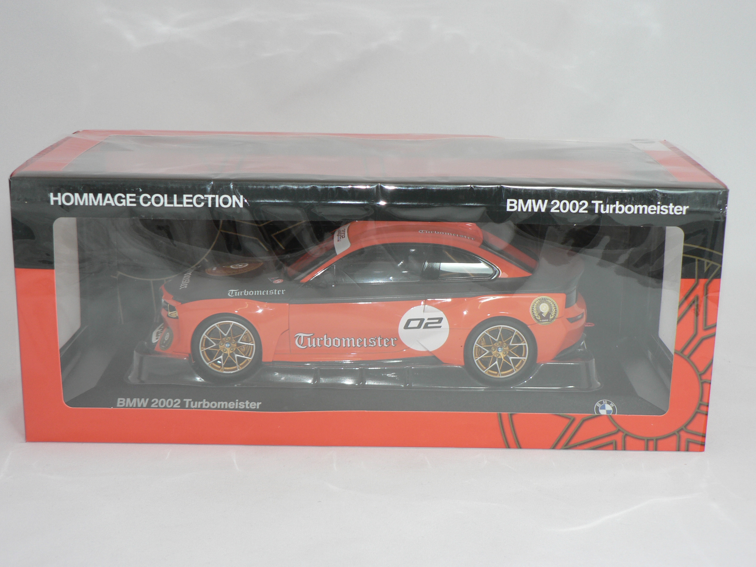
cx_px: 378
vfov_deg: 26.1
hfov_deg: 34.3
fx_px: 1223
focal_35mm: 56
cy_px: 284
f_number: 2.8
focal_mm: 9.3
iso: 80
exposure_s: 1/60
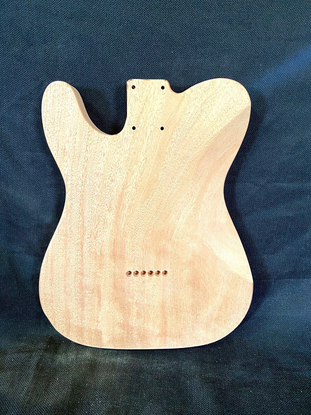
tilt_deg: -23.6
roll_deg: -0.6
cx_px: 156
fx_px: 312
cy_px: 208
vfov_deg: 67.3
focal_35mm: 26
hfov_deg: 53.1
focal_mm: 4.25
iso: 250
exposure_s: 1/60
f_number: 1.8
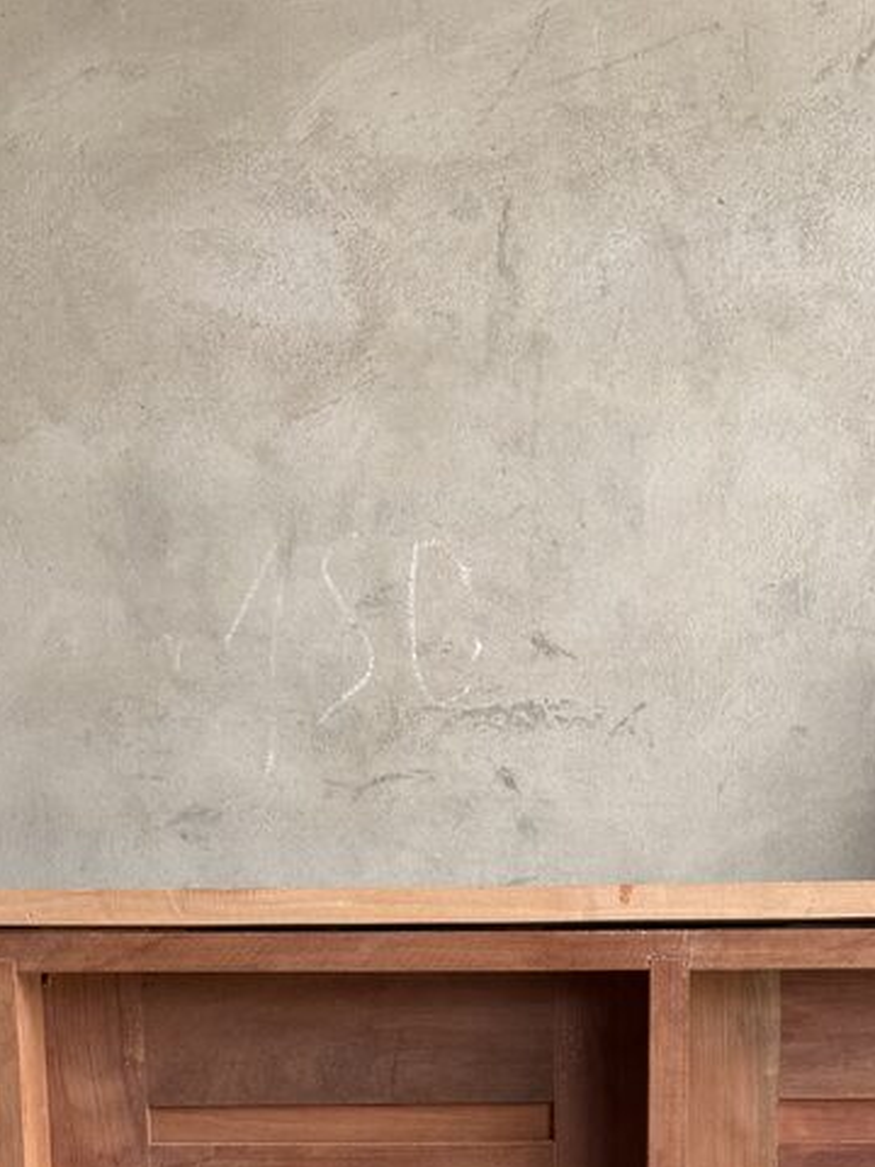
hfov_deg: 21.0
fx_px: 2359
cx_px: 523
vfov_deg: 24.9
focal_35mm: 70
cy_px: 1425
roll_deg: +1.0
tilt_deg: -10.8
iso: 80
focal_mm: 6.76
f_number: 1.78
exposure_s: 1/405
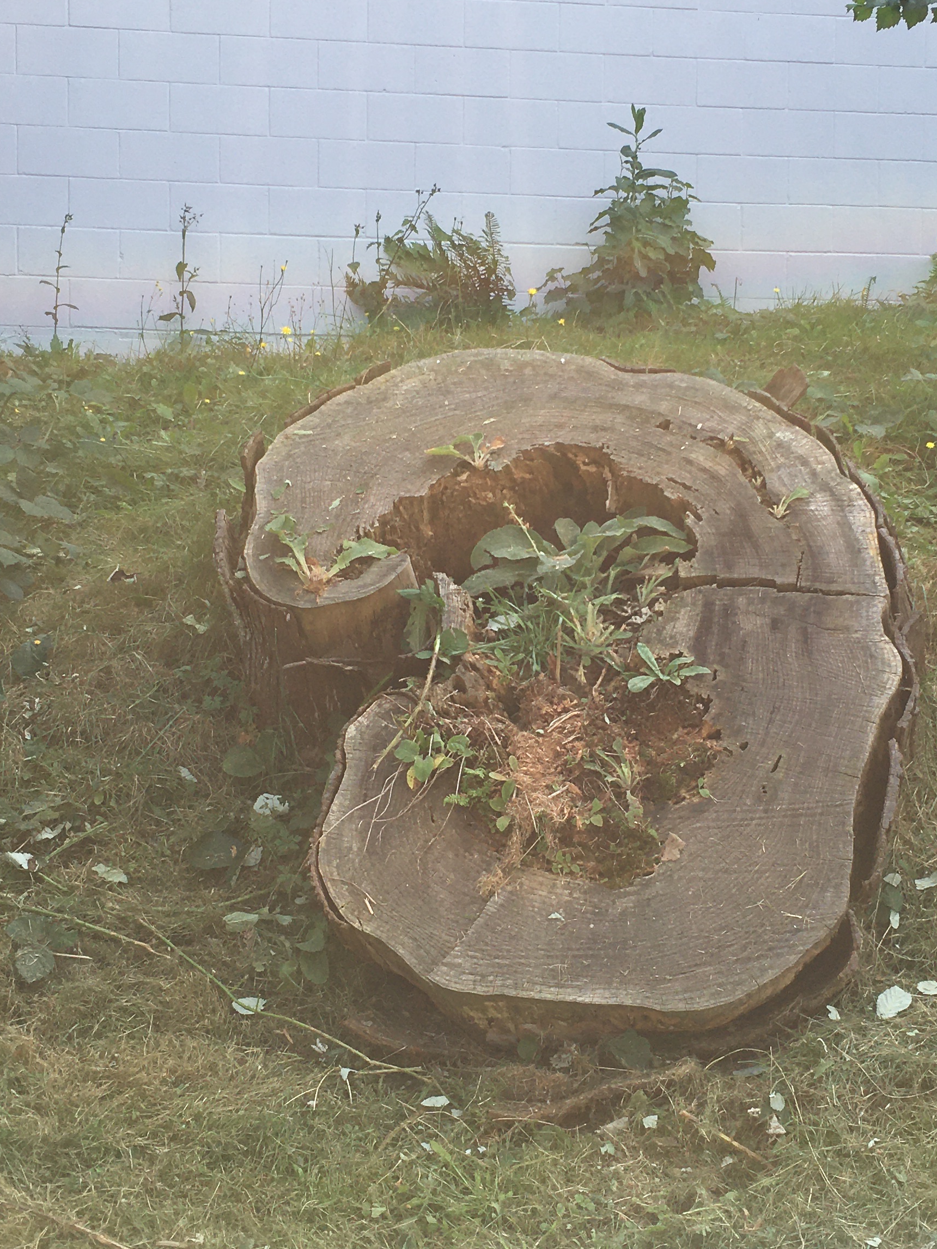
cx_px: 555
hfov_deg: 28.5
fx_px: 1840
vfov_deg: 37.5
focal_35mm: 51
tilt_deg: -2.9
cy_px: 604
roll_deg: -0.8
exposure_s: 1/469
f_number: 2.2
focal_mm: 4.15
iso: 25
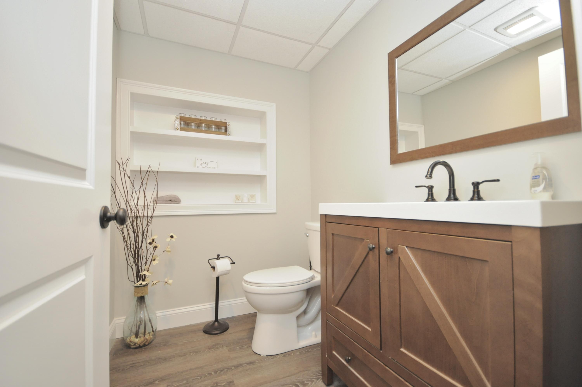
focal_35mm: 15
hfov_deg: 100.5
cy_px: 194
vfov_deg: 77.2
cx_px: 291
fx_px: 242
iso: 800
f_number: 4
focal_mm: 10
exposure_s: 1/60
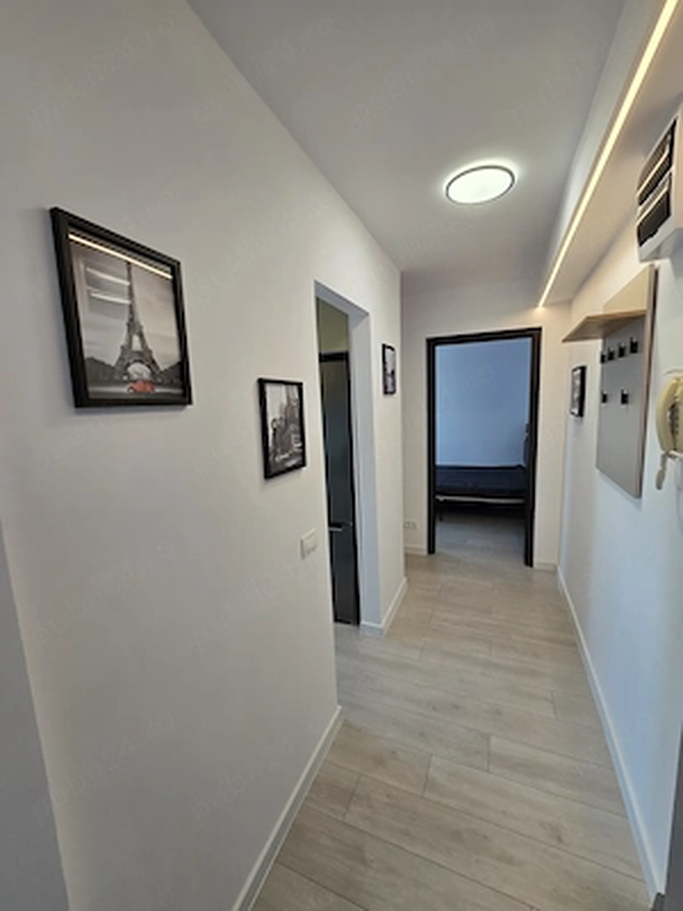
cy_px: 456
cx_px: 342
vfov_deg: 106.2
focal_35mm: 13
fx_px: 342
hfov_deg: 89.9
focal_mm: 2.2
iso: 100
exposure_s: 1/100
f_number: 2.2
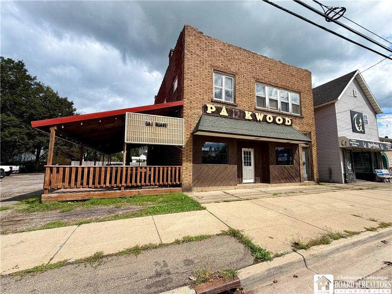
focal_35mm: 14
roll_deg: +0.0
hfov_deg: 102.1
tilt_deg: +6.7
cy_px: 147
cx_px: 196
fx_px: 159
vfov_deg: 85.7
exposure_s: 1/820
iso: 20
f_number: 2.2
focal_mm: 2.22
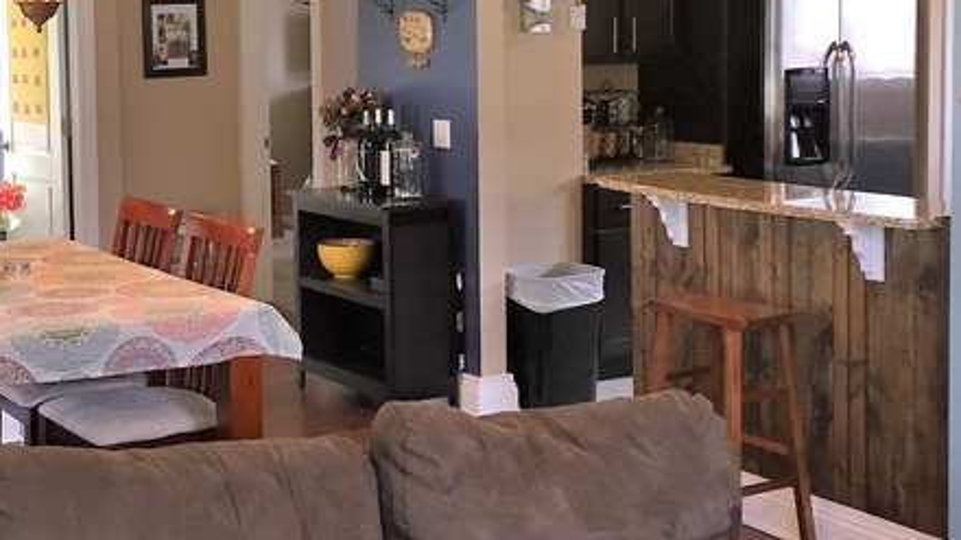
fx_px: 1172
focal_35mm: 46
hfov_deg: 44.1
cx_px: 343
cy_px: 122
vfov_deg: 25.6
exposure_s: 1/30
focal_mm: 4.15
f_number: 2.2
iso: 50
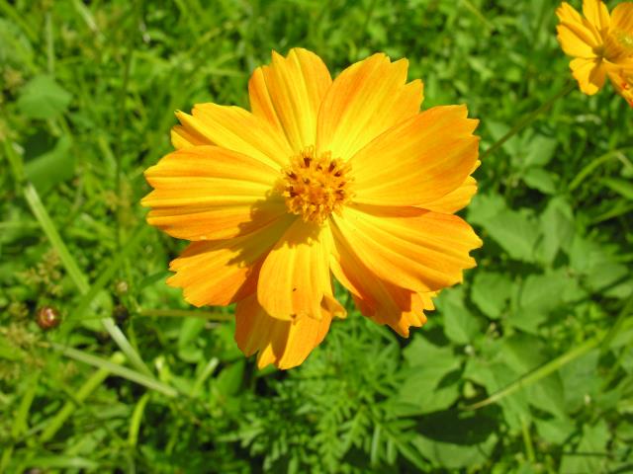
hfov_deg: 52.6
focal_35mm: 35
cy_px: 237
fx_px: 640
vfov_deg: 40.7
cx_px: 316
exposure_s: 1/228
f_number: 6.3
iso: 50
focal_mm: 8.9
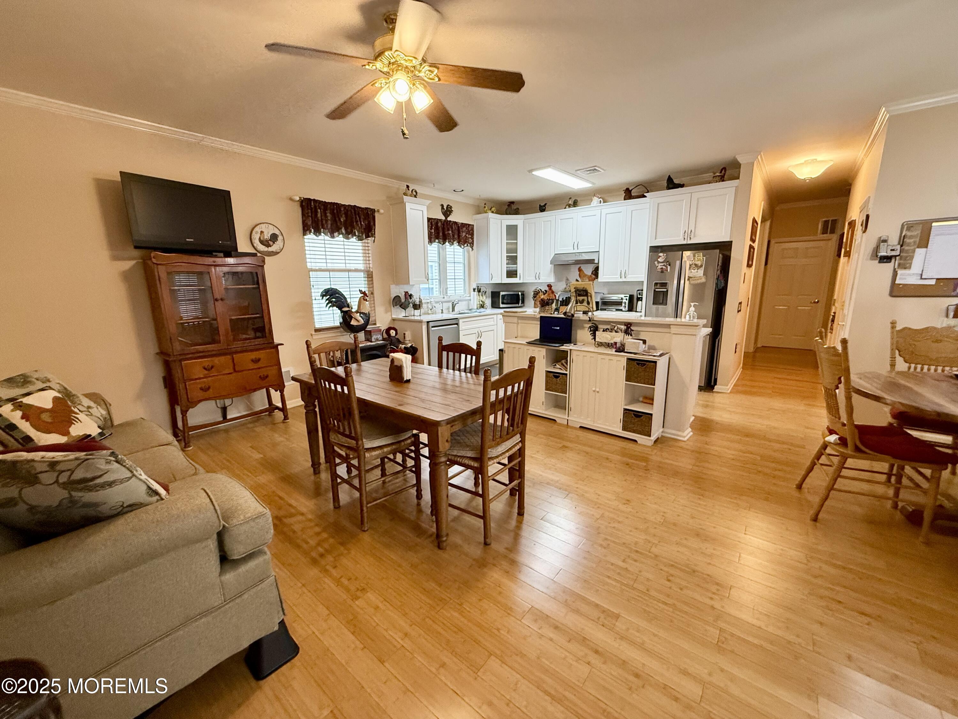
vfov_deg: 85.7
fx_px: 387
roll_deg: +0.3
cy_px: 360
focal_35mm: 14
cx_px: 479
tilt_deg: -11.0
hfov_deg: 102.1
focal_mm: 2.22
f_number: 2.2
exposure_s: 1/120
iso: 400
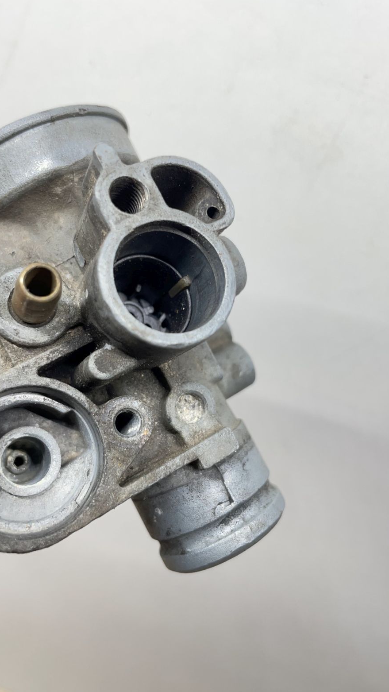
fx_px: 532
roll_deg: -4.4
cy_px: 343
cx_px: 185
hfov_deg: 40.2
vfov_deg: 66.1
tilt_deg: -43.4
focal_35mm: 29
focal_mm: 4.2
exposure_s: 1/100
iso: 64
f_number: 1.6
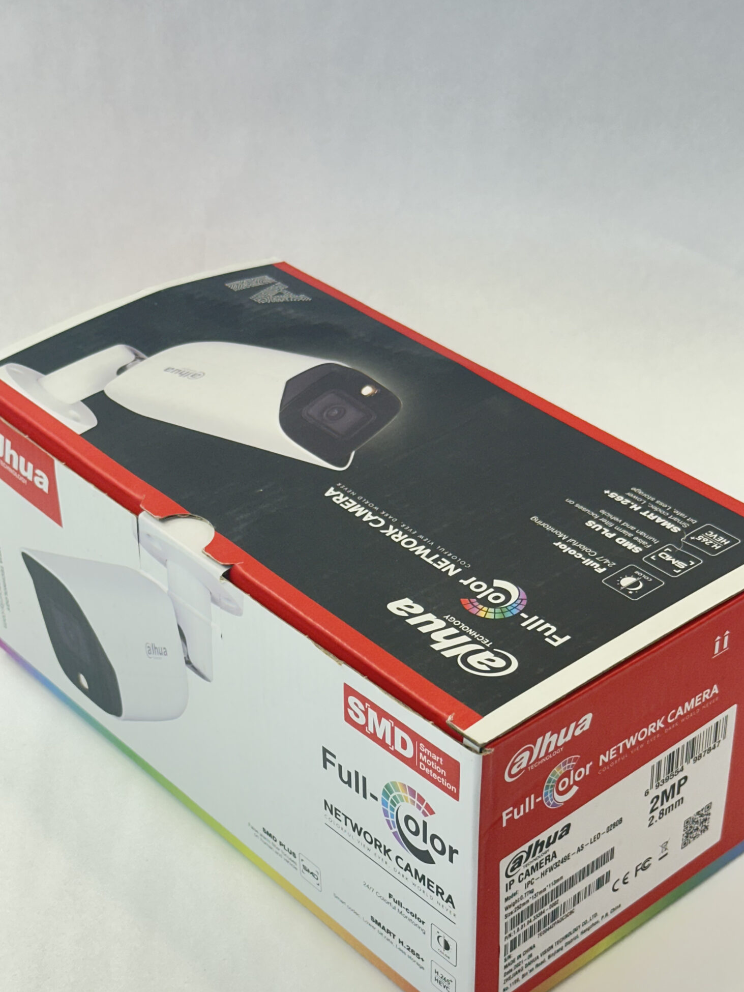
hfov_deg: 23.3
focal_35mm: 63
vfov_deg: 30.5
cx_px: 370
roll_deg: +1.2
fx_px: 1805
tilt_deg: -38.4
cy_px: 643
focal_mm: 6.86
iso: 64
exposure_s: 1/100
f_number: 1.78
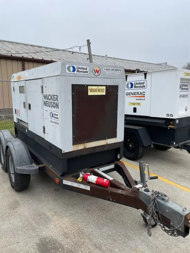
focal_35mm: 26
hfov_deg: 53.1
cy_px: 126
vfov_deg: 67.3
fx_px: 190
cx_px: 95
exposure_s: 1/535
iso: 32
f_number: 1.6
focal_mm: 4.2
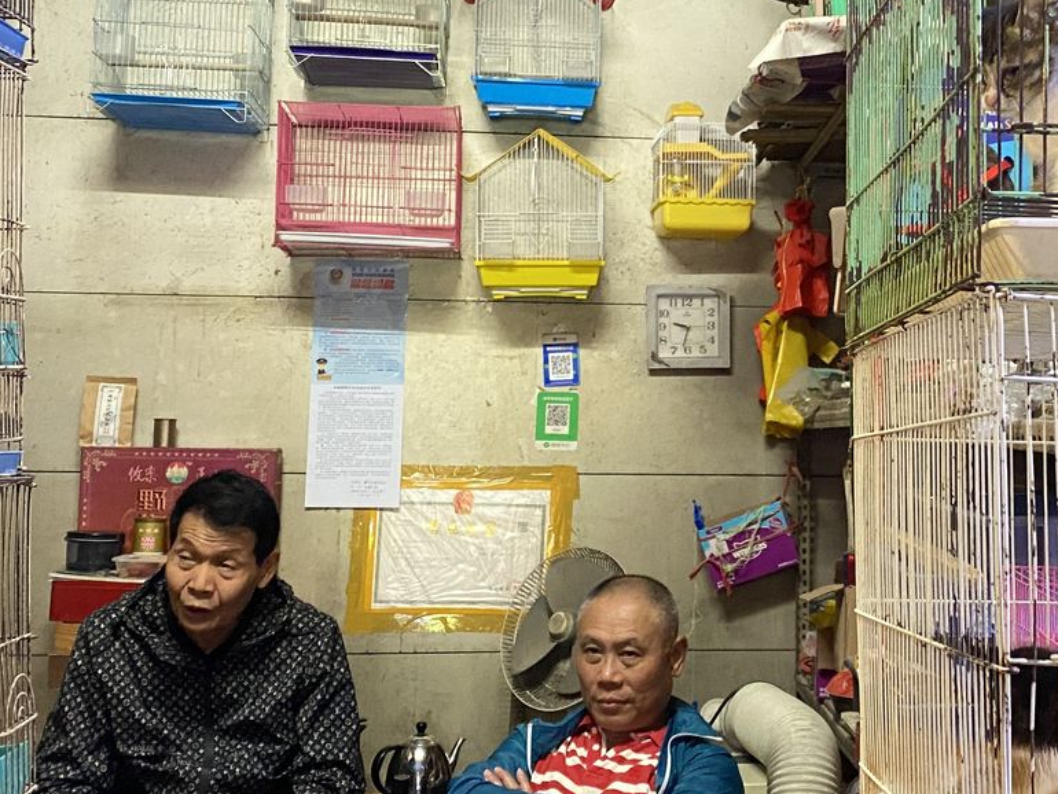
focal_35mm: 54
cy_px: 306
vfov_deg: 27.0
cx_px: 716
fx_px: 1651
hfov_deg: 35.1
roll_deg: -0.3
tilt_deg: +5.6
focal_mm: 4.25
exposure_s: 1/50
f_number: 1.8
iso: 400
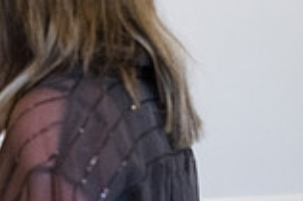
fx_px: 2253
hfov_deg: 7.5
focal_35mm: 268
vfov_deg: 5.1
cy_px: 137
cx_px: -201
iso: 7200
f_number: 3.2
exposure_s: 1/125
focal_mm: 73
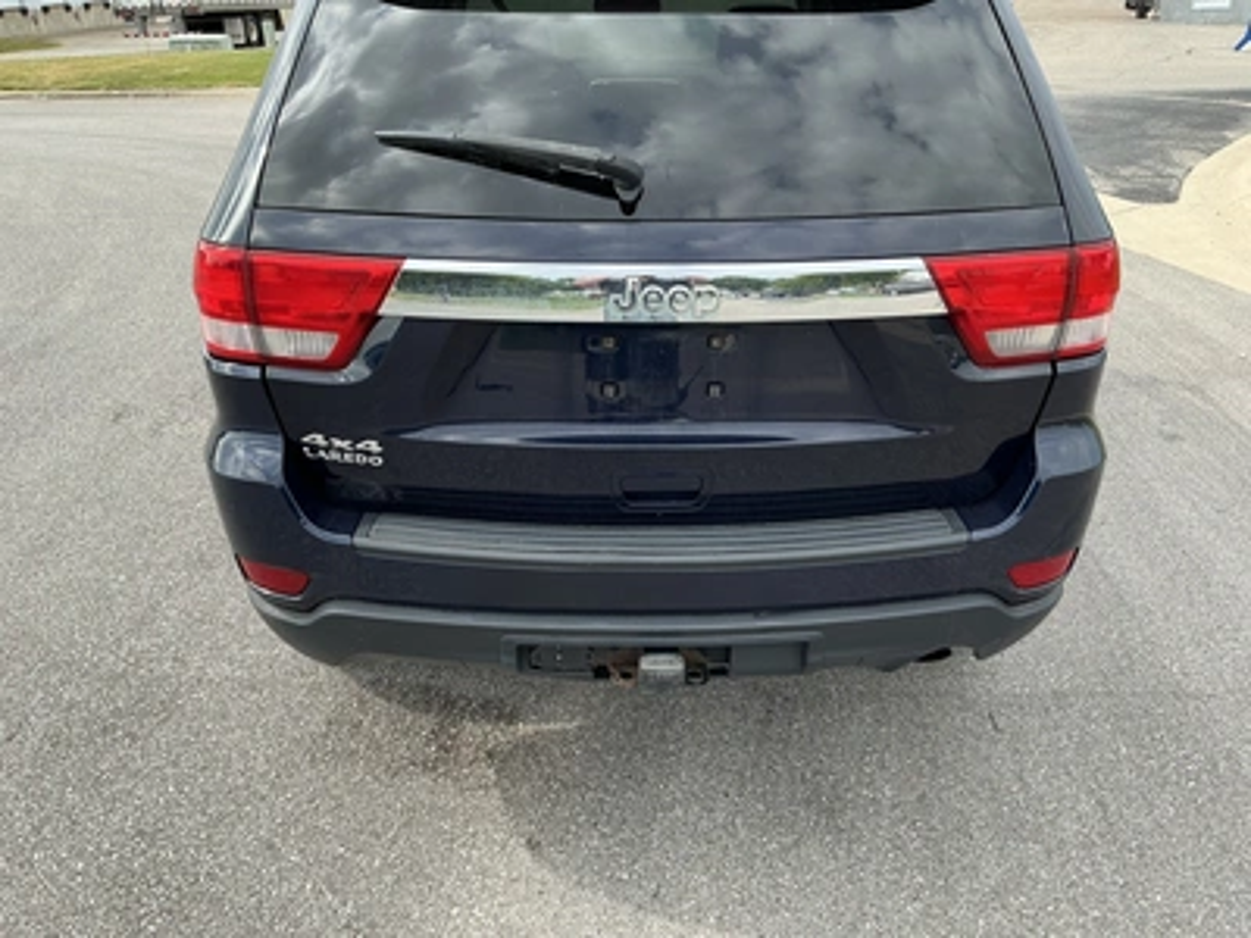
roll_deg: +1.8
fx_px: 1012
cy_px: 469
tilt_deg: -23.8
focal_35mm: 28
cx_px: 626
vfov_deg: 49.7
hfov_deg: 63.4
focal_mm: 3
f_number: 1.8
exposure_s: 1/529
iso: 25
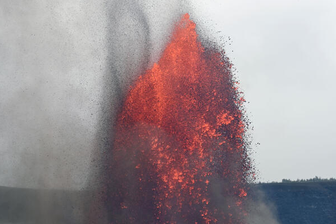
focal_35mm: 166
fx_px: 1549
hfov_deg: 12.4
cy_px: 153
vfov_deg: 8.3
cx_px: 168
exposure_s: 1/250
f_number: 6.3
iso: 160
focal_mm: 110
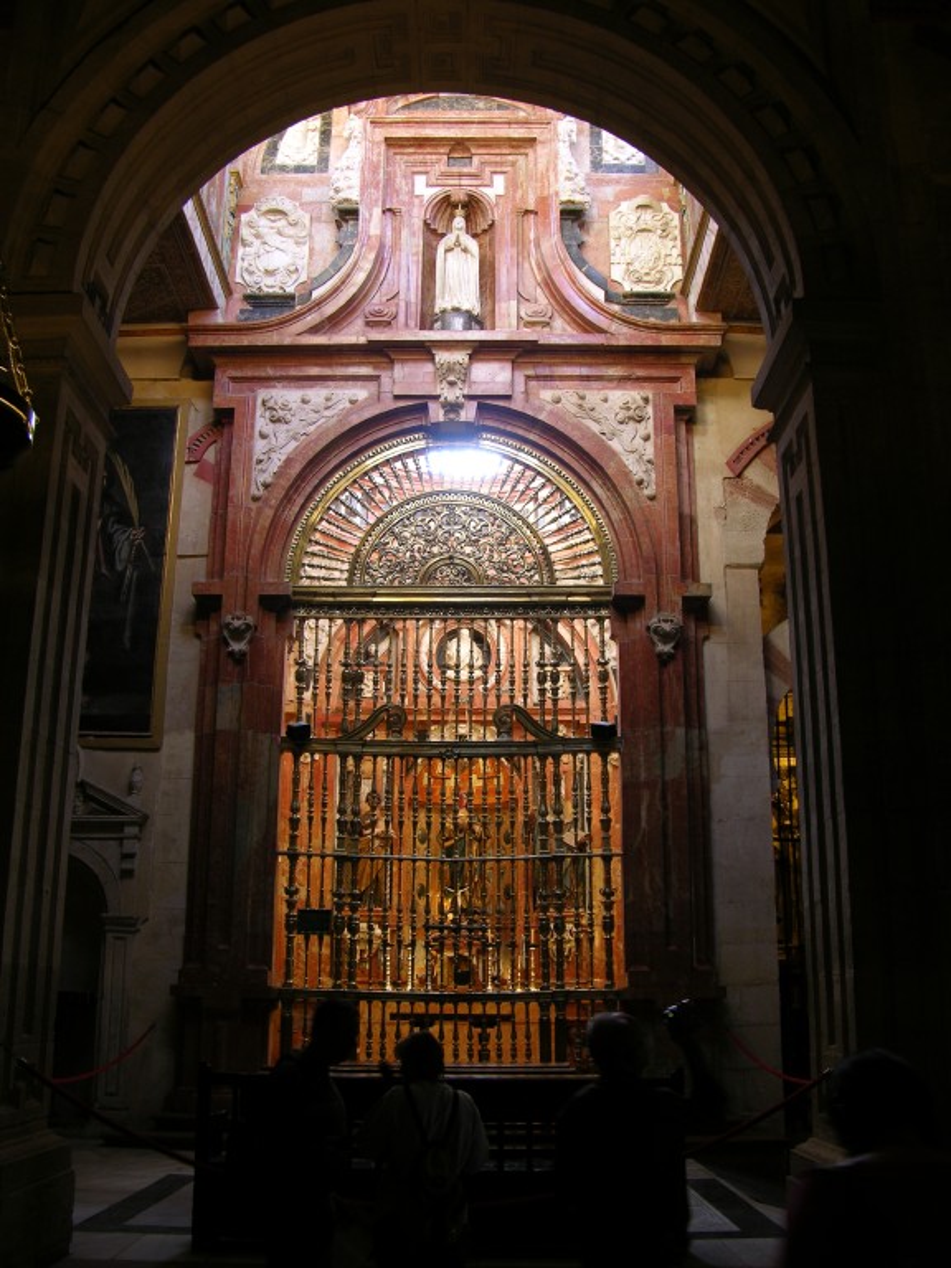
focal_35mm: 35
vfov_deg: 52.6
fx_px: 1282
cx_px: 476
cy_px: 634
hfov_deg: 40.7
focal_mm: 8.9
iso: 50
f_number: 2.8
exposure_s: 1/3.4
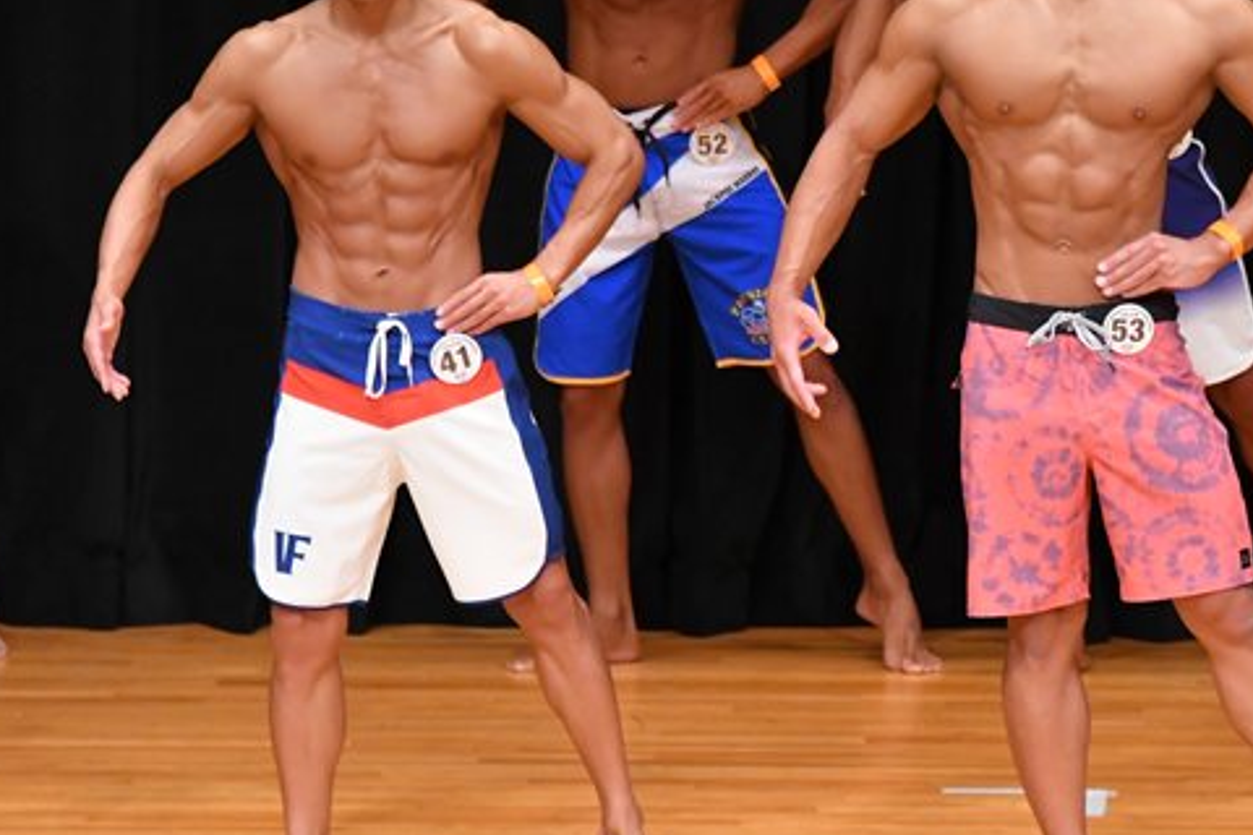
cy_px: 331
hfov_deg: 4.5
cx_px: 975
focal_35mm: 460
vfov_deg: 3.0
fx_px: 16009
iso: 4000
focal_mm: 190
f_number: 5.6
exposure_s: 1/400
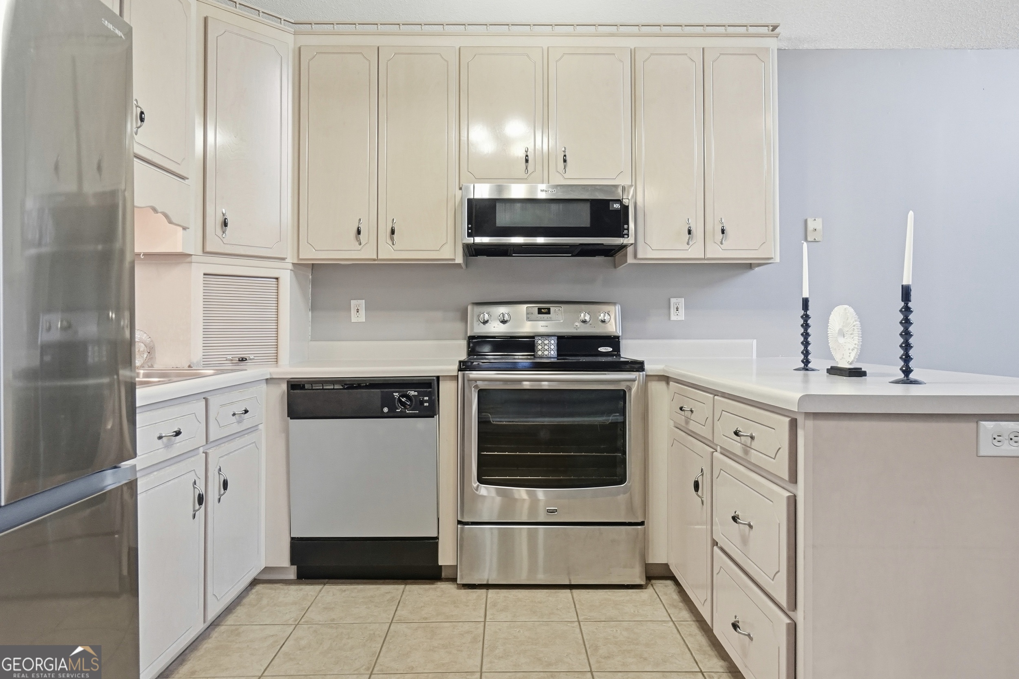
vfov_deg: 59.5
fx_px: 594
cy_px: 340
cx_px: 510
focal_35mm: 21
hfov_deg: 81.2
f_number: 4
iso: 160
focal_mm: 14
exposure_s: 1/125
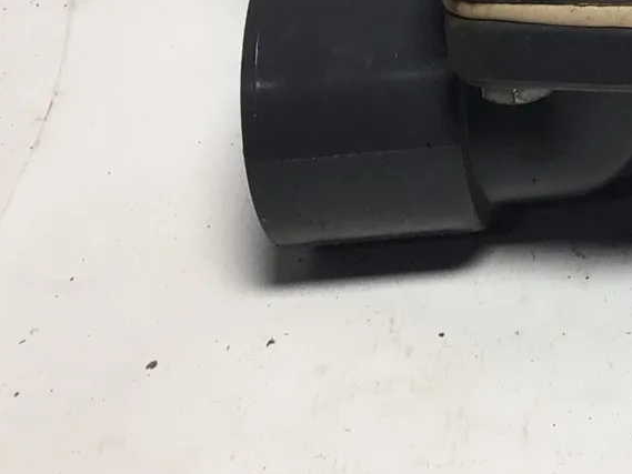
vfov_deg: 12.7
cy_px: -280
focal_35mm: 109
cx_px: 1092
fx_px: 1990
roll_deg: -3.5
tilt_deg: -38.6
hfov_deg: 15.7
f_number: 2.4
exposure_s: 1/120
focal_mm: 3.3
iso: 25
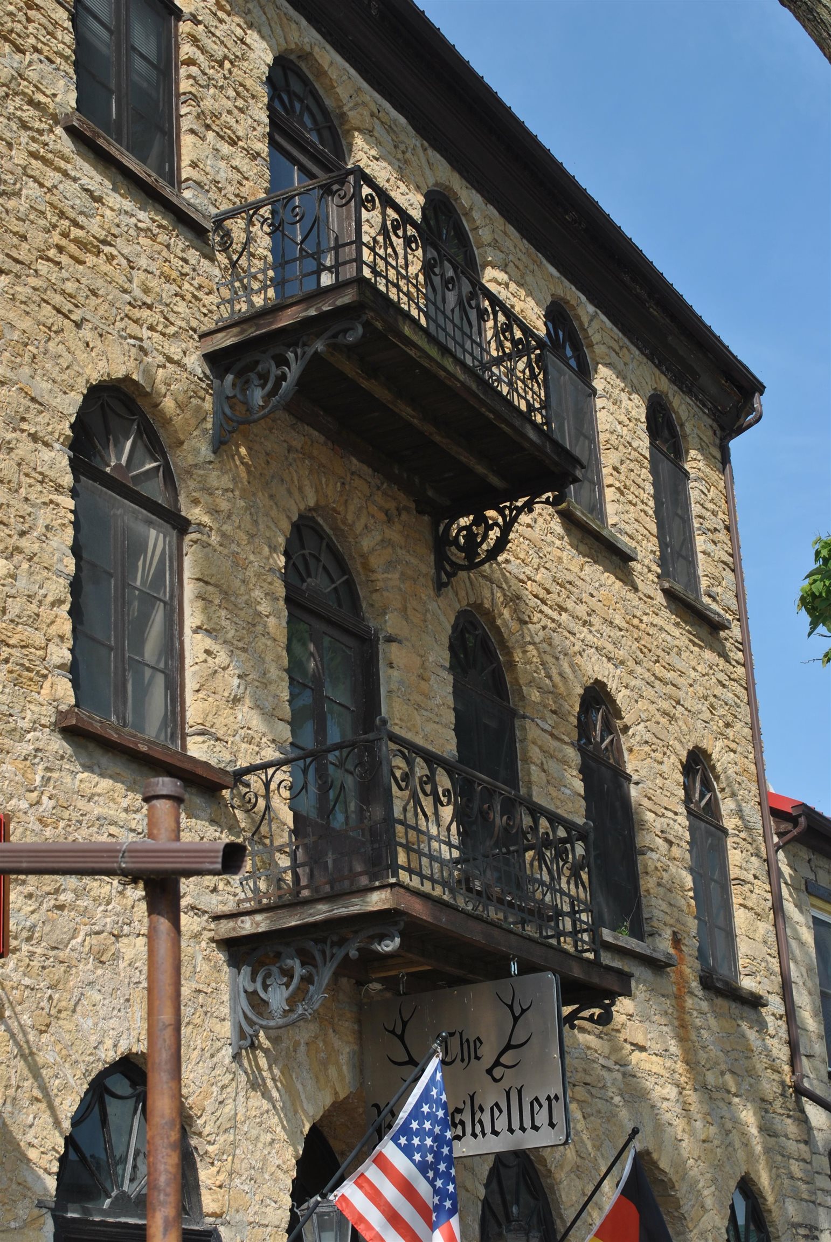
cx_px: 416
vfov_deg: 33.4
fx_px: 2072
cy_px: 621
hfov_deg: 22.7
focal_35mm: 60
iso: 100
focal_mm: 40
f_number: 8
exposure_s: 1/250
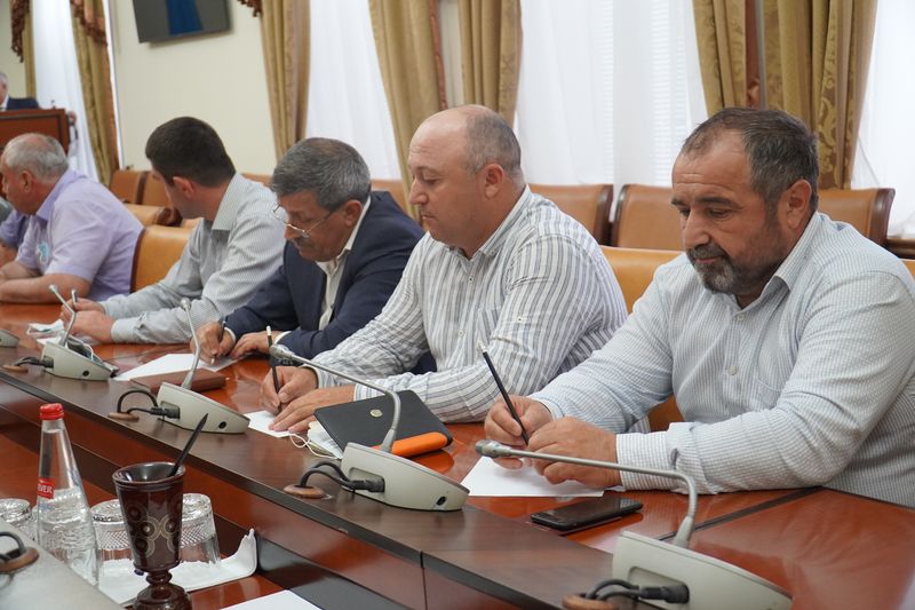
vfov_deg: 28.9
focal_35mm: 46
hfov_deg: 42.3
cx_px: 458
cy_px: 305
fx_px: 1182
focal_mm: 31
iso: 2000
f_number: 4
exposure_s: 1/160
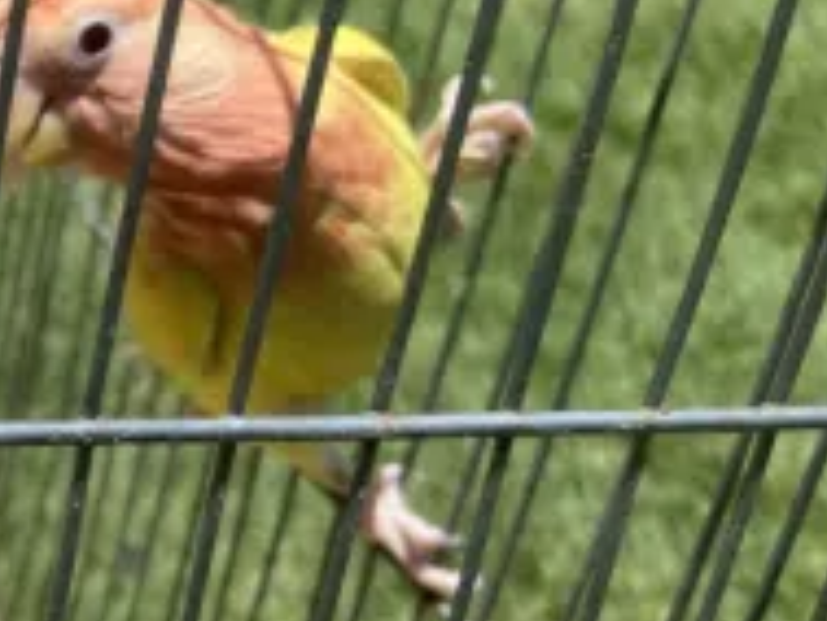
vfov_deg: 16.8
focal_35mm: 88
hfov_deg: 18.5
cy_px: 341
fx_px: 2104
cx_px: -551
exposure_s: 1/2890
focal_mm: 4.25
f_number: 1.8
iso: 32
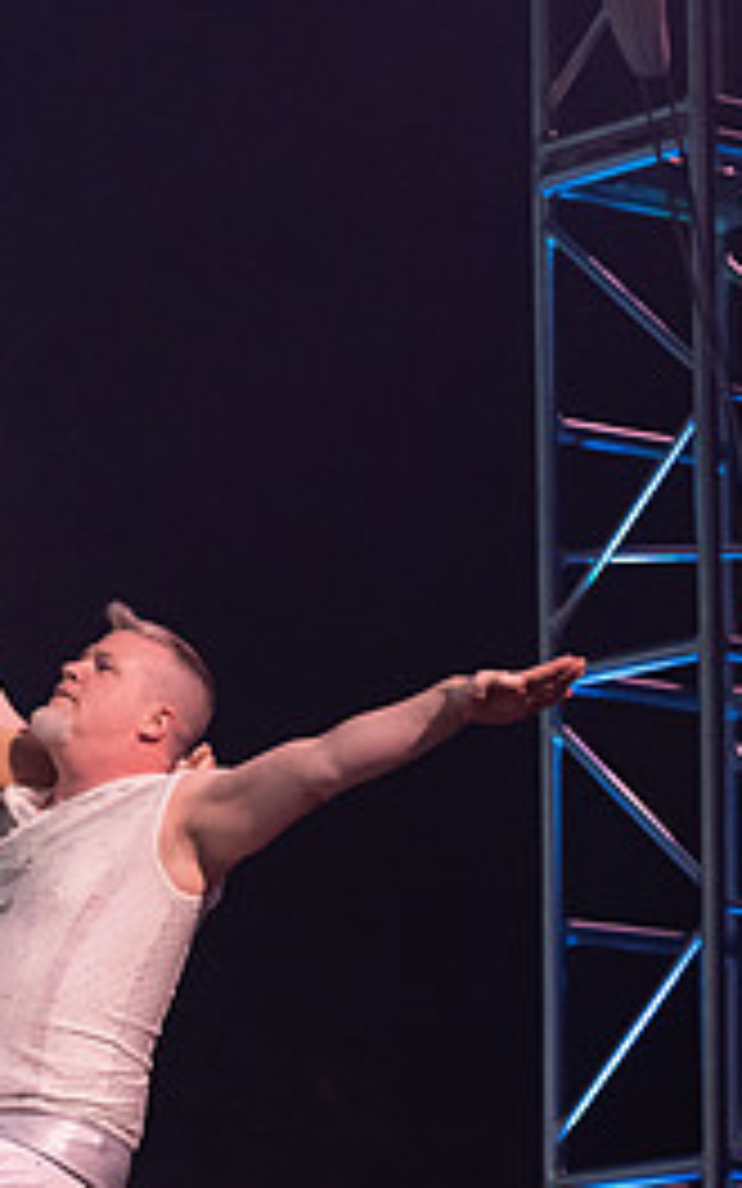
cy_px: 702
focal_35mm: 206
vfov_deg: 10.2
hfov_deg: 6.3
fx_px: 6665
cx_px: -97
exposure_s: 1/400
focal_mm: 86
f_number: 2.8
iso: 1600
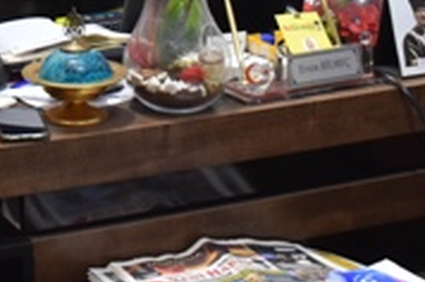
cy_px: -269
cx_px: -64
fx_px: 1591
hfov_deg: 14.8
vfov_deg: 9.5
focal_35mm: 135
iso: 800
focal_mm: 20
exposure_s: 1/60
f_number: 4
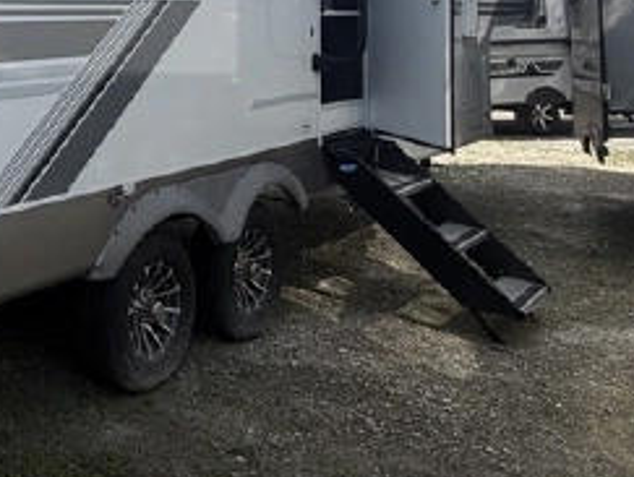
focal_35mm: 46
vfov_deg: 29.2
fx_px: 844
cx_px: -123
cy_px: -16
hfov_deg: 33.6
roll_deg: -0.5
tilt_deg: +2.6
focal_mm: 2.22
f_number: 2.2
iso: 32
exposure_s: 1/770
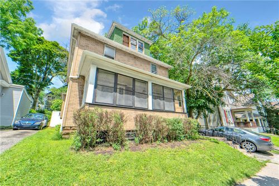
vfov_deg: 81.2
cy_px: 93
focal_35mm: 14
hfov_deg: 104.3
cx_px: 140
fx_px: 108
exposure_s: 1/1000
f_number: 9
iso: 640
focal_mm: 14
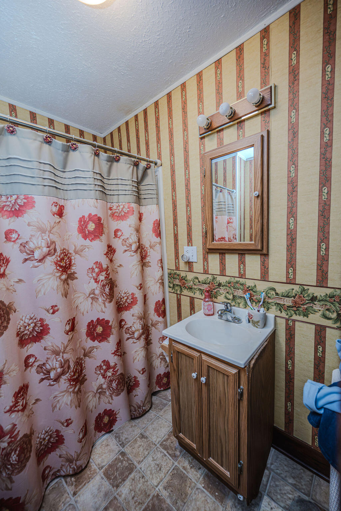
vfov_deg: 104.3
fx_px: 199
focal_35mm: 14
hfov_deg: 81.2
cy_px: 256
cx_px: 170
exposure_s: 1/200
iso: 1600
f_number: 4
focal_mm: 14
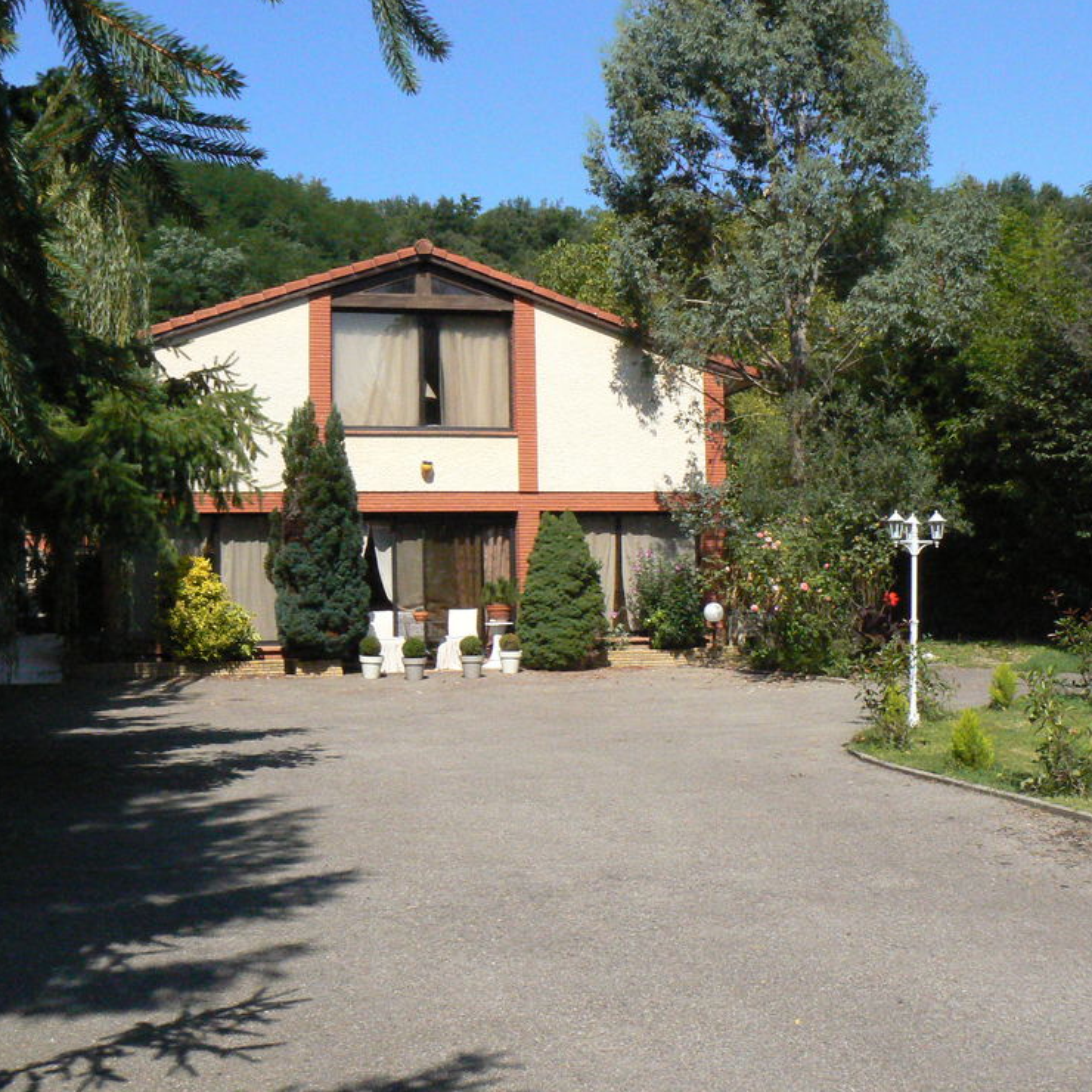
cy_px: 547
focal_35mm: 43
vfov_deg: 39.2
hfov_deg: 39.2
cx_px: 540
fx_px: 1535
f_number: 8
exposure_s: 1/1300
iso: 400
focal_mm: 6
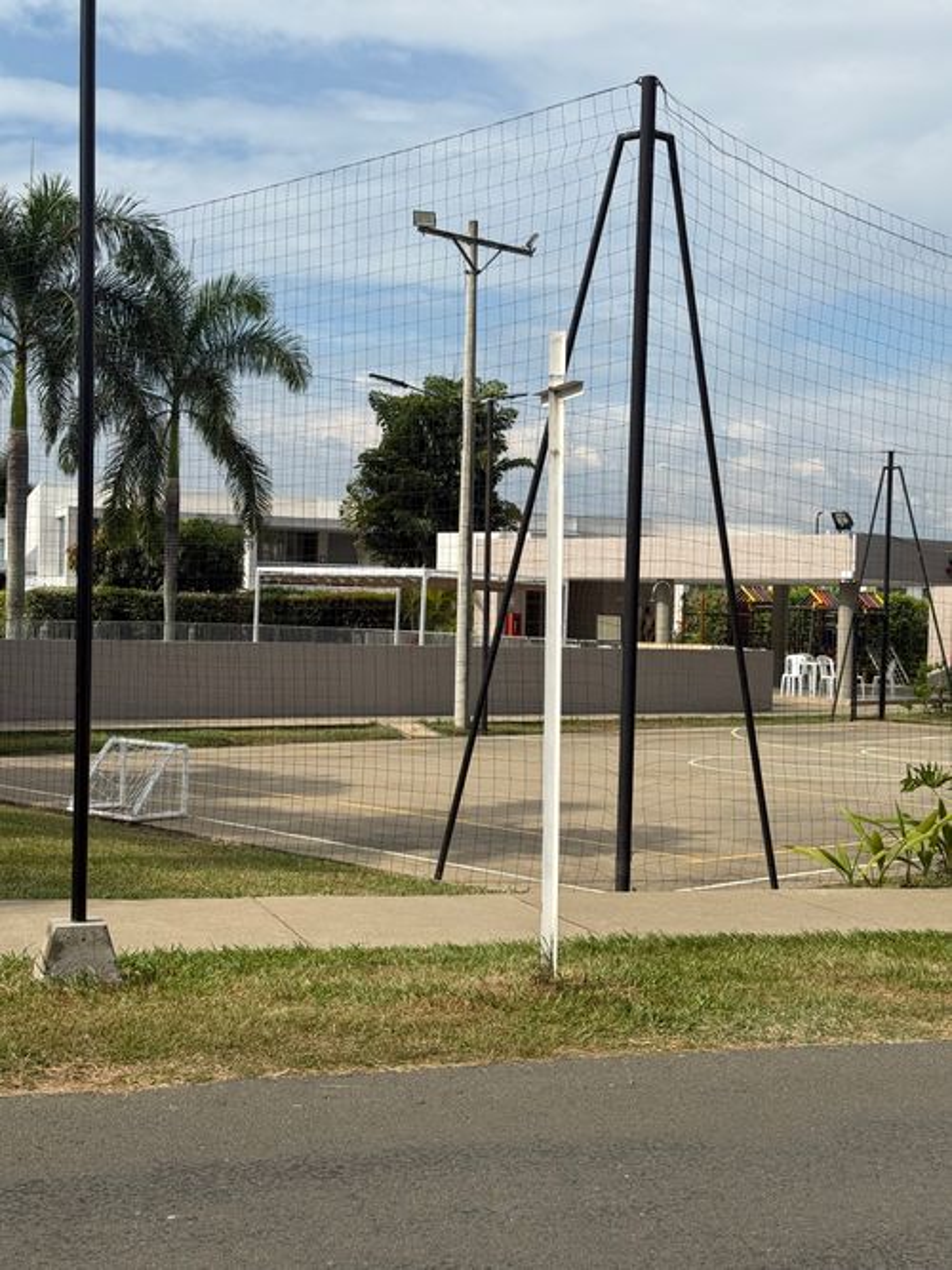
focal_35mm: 48
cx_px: 476
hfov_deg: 30.3
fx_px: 1761
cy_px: 635
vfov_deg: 39.7
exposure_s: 1/6536
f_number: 1.78
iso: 64
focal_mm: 6.76
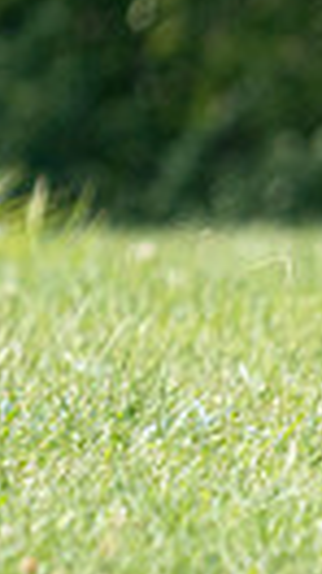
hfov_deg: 0.8
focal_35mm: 1568
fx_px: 23862
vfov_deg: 1.4
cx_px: 1223
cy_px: 354
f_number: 6.3
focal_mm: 341
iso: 2000
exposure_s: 1/4000
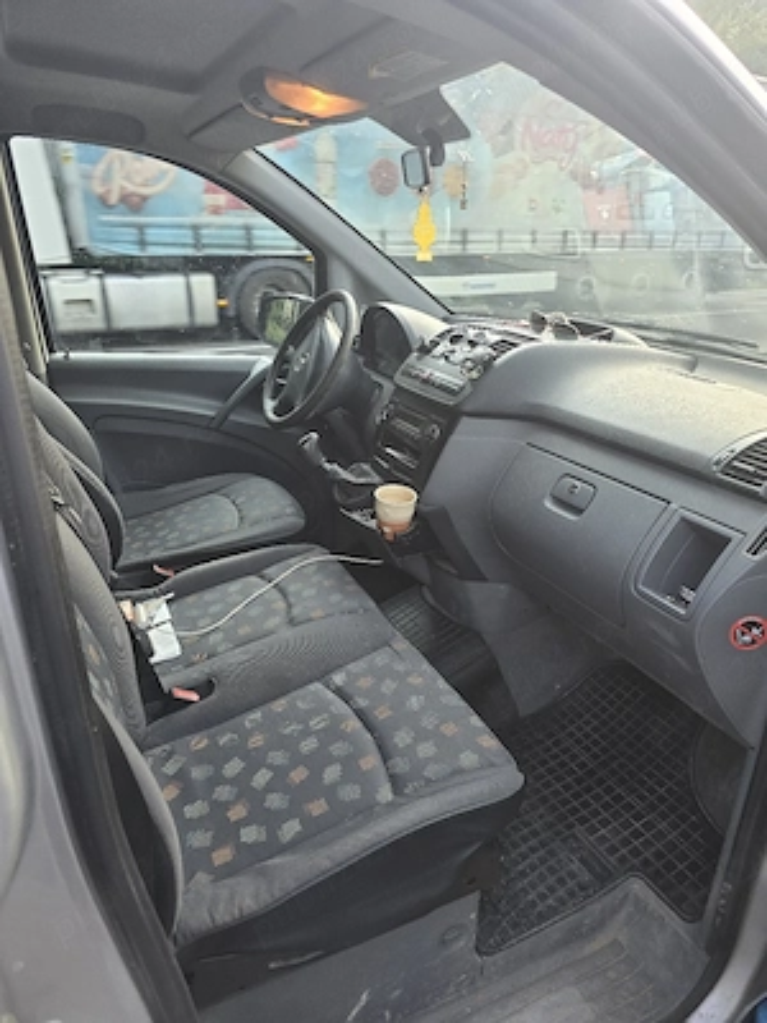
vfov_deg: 73.9
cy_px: 512
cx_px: 384
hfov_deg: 58.9
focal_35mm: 23
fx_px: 679
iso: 64
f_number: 1.7
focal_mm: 6.3
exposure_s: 1/182
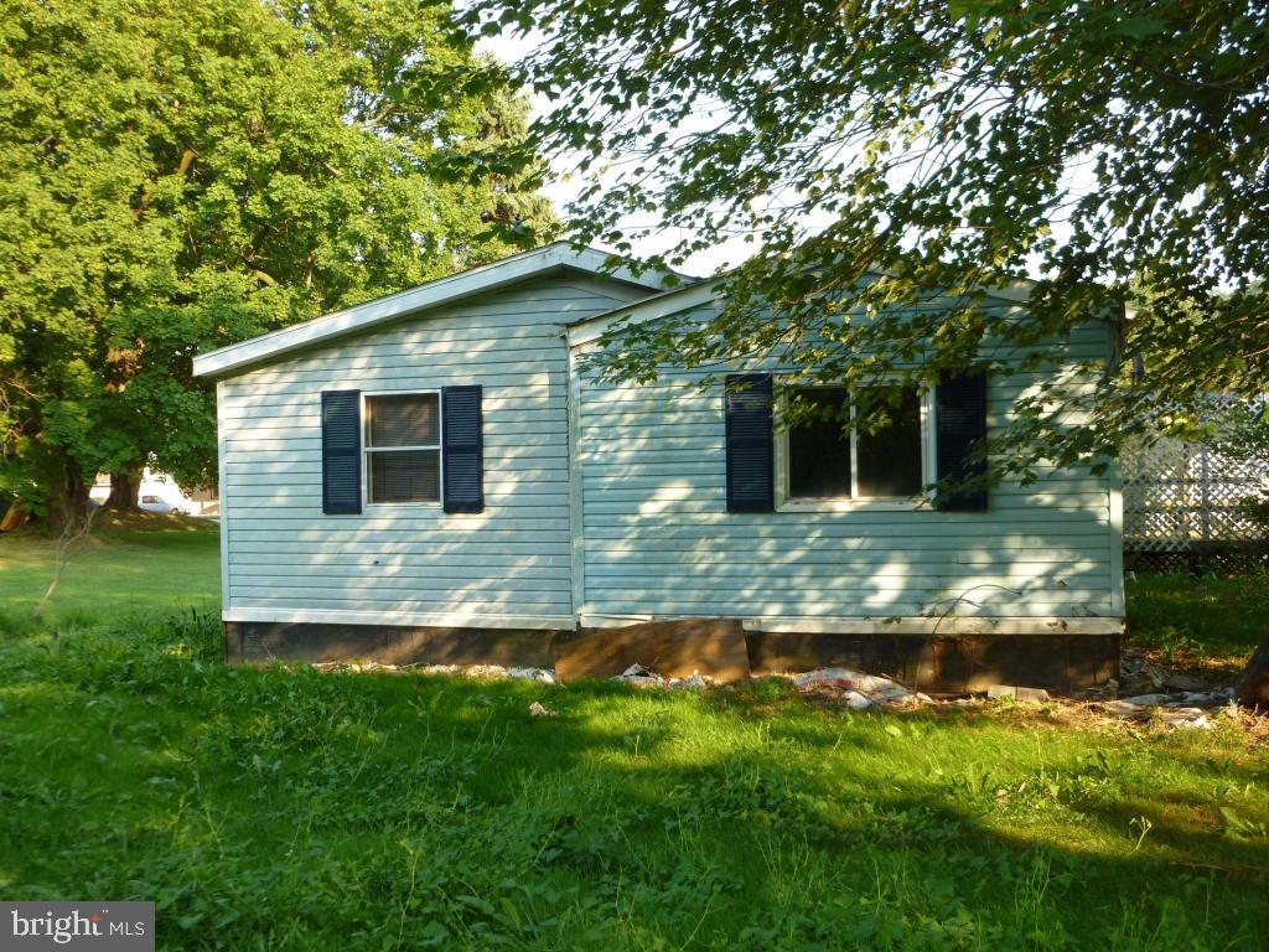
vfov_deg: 39.7
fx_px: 1320
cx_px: 634
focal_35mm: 36
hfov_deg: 51.4
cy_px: 476
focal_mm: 6.5
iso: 100
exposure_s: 1/125
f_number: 3.6
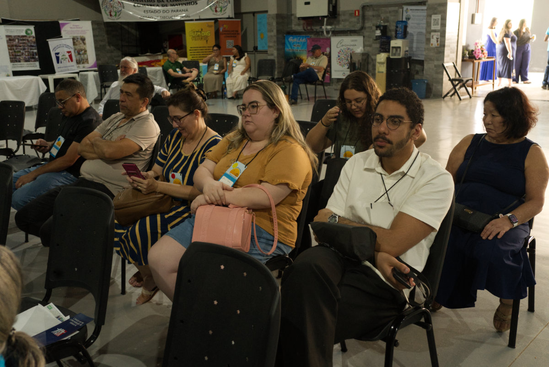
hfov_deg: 54.4
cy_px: 184
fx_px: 534
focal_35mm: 35
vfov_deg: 37.9
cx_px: 274
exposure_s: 1/80
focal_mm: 35
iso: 6400
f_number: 5.6
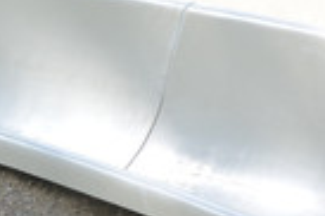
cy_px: 101
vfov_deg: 2.4
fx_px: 5140
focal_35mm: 570
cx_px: -119
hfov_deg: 3.6
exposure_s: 1/1250
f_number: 6.3
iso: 1100
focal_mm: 195
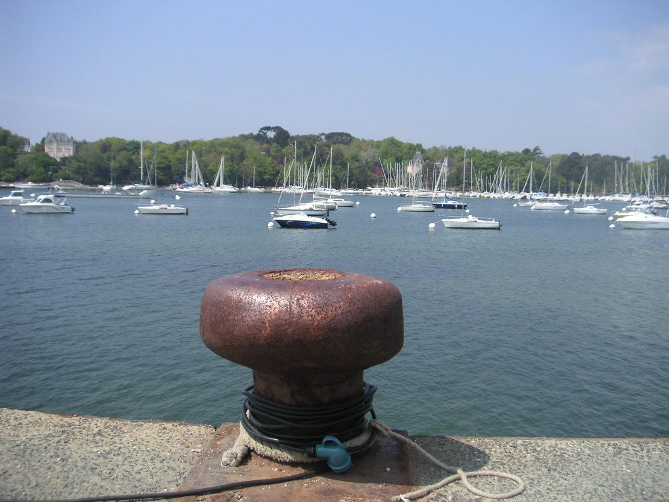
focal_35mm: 37
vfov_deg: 38.7
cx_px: 334
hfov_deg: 50.1
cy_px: 251
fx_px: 715
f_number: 2.8
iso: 50
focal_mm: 5.7
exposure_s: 1/750
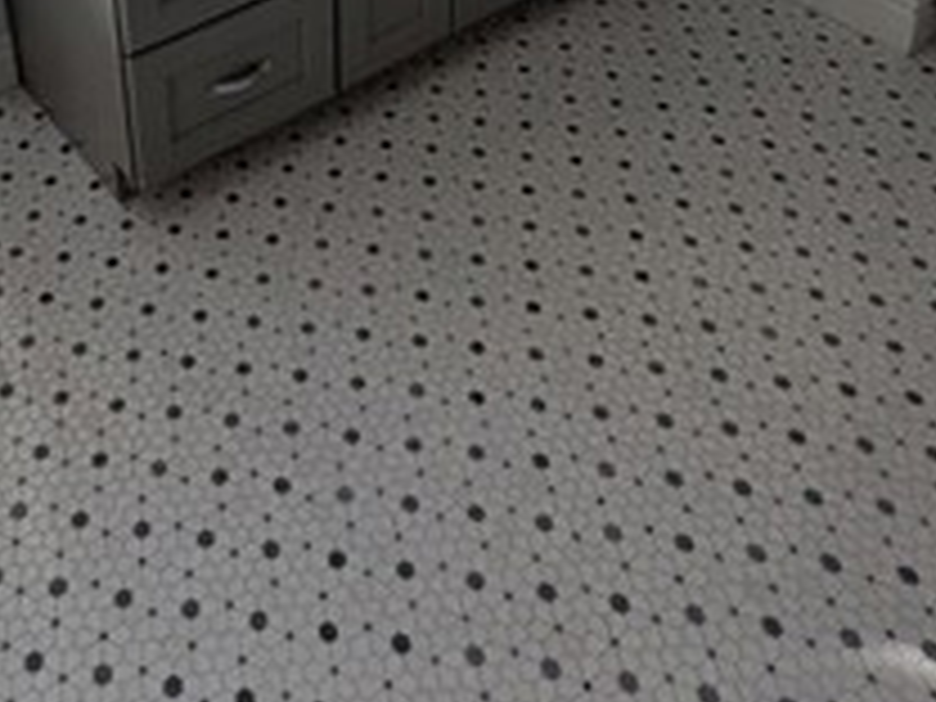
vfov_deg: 28.7
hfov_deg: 44.7
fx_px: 1082
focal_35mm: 40
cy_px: -234
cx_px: 198
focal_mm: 1.54
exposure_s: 1/529
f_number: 2.2
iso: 29
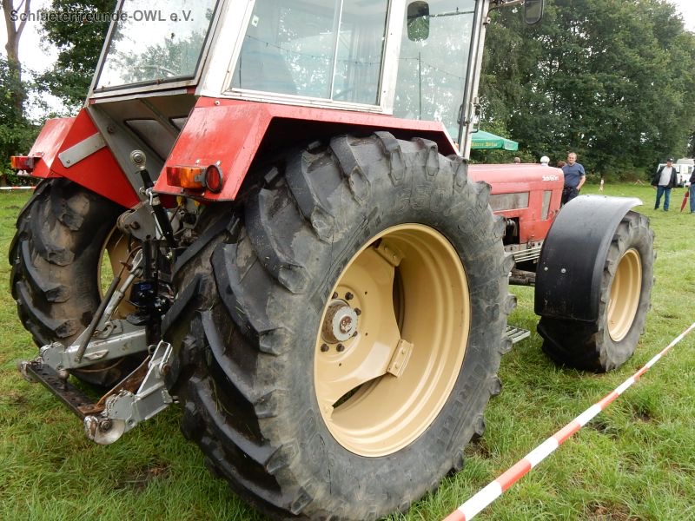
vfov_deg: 46.8
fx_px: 602
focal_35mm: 30
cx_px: 348
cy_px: 260
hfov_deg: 60.0
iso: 125
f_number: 4
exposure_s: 1/160
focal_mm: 5.4
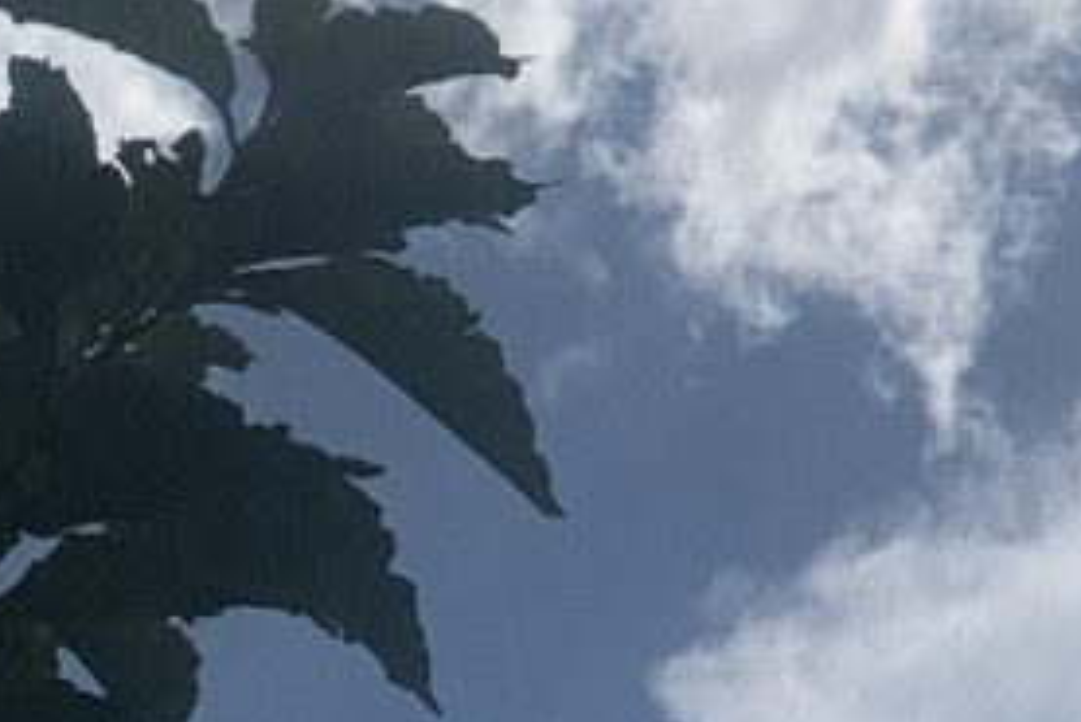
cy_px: -765
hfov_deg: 10.3
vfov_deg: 6.8
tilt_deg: +47.7
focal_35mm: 195
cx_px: 1467
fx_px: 5858
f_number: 1.8
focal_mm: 4.25
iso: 25
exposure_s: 1/11765
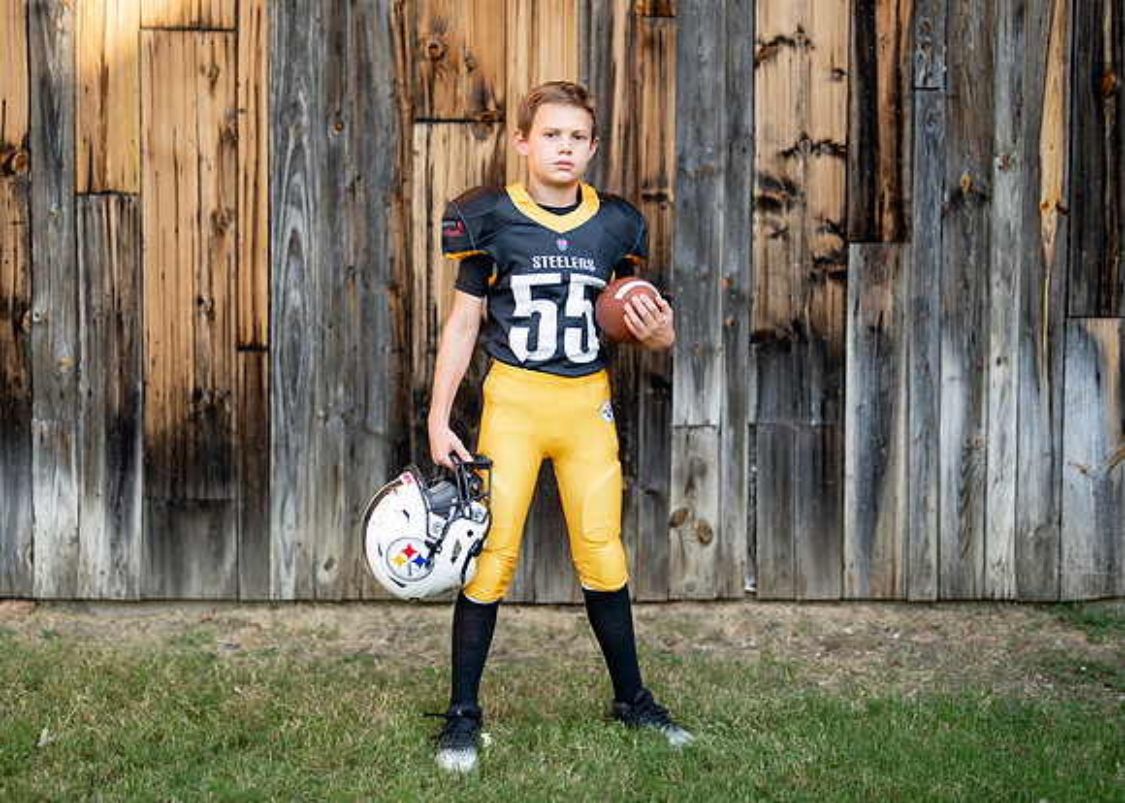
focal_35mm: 55
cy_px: 396
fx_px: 1764
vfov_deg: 25.6
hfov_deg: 35.4
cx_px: 567
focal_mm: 50
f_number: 1.2
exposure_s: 1/1600
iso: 100
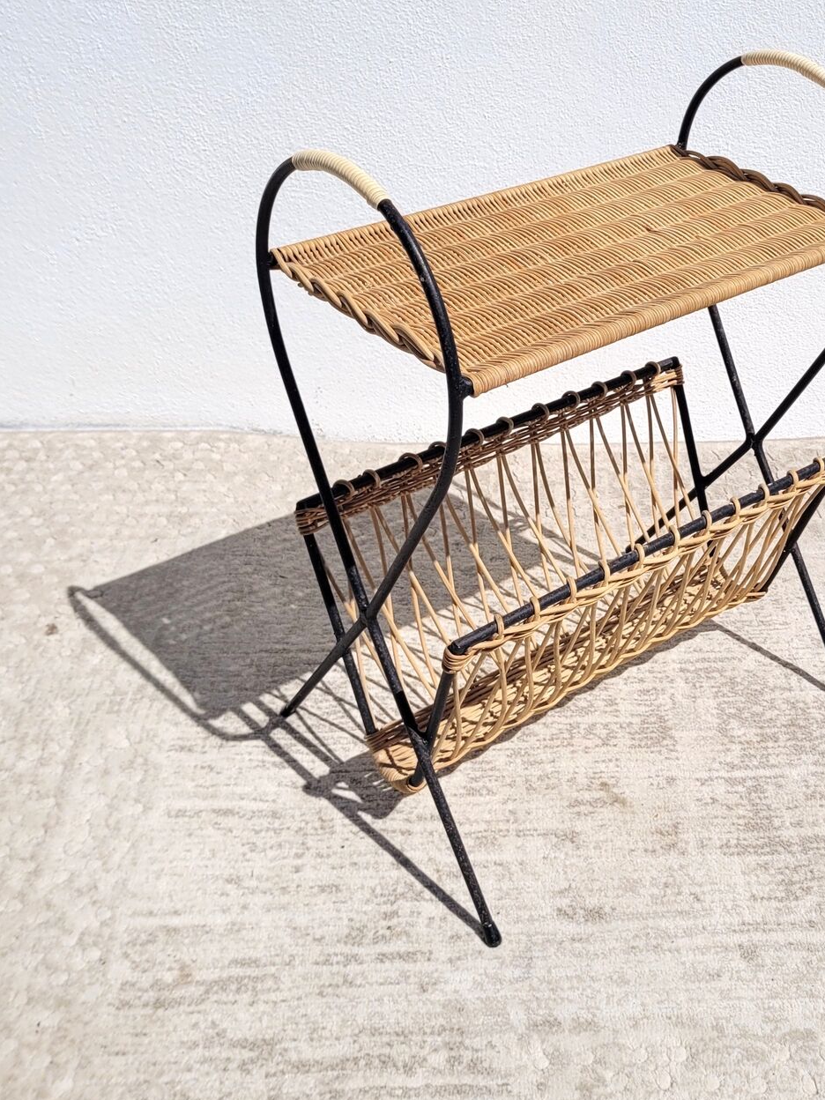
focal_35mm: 42
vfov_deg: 44.1
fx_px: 1335
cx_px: 567
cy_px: 364
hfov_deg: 34.0
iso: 40
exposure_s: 1/5386
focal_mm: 5.4
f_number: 1.8
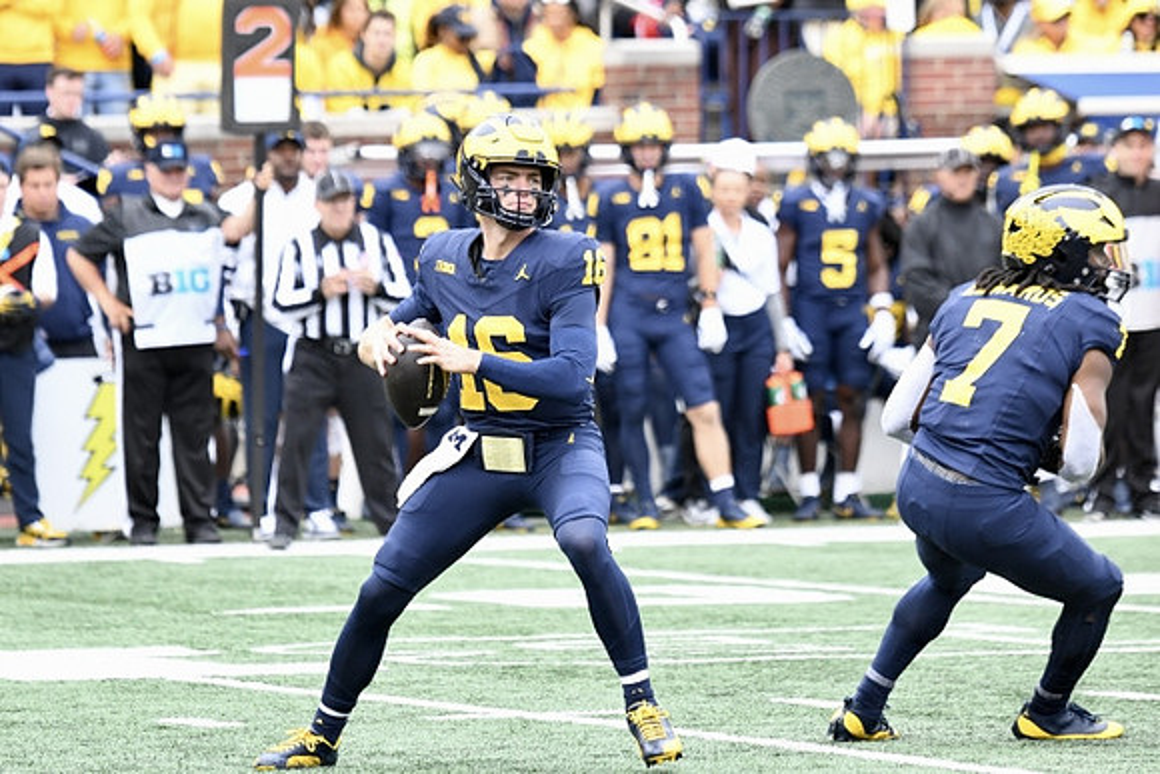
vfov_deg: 4.2
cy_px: 387
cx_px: 580
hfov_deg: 6.4
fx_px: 10442
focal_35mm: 324
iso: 1600
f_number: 5.6
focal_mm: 270
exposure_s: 1/1250
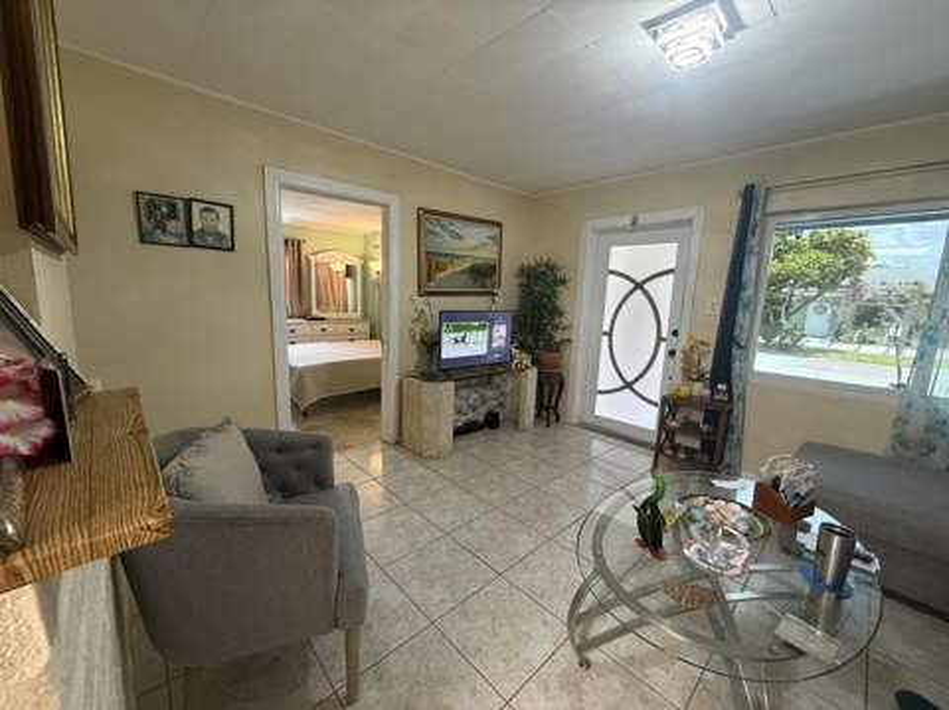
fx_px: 383
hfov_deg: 102.1
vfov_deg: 85.6
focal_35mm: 14
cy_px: 355
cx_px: 474
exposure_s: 1/60
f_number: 2.2
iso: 400
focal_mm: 2.22
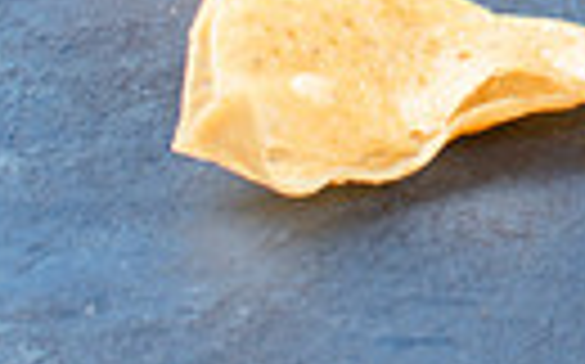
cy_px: -629
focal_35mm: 271
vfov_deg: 4.7
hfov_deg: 7.4
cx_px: 1199
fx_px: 4317
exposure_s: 1/200
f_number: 13
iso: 200
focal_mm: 50
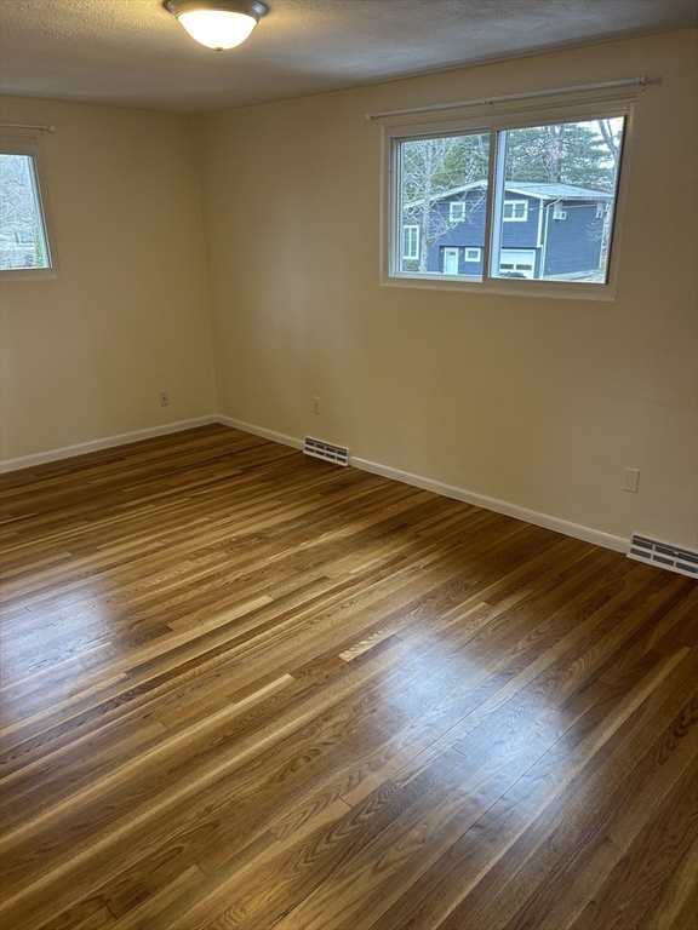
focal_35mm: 26
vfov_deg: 67.3
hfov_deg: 53.1
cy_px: 465
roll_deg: +0.1
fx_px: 699
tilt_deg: -17.6
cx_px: 349
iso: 125
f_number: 1.5
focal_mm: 5.7
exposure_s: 1/60
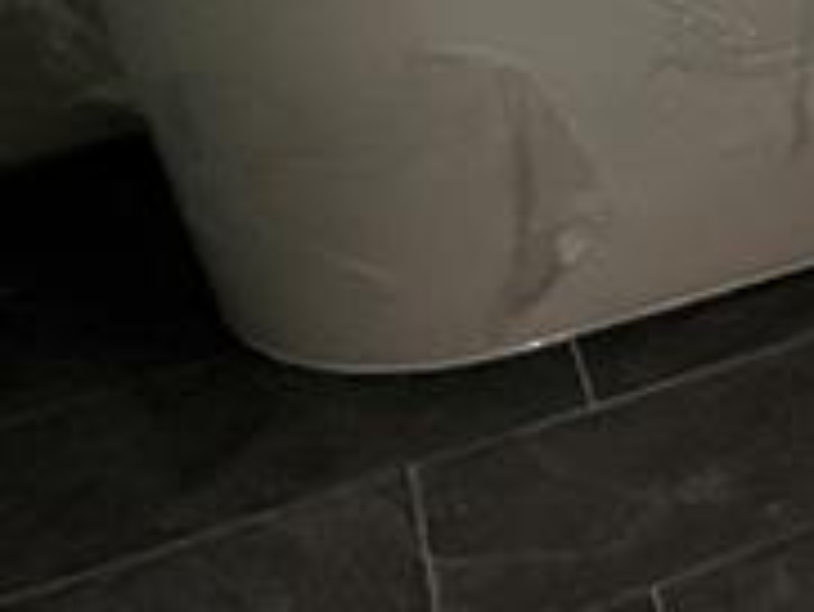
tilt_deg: -7.7
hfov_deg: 18.6
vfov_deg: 15.4
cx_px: 1511
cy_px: -576
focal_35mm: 79
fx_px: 1859
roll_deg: -3.6
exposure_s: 1/120
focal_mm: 2.22
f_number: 2.2
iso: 400
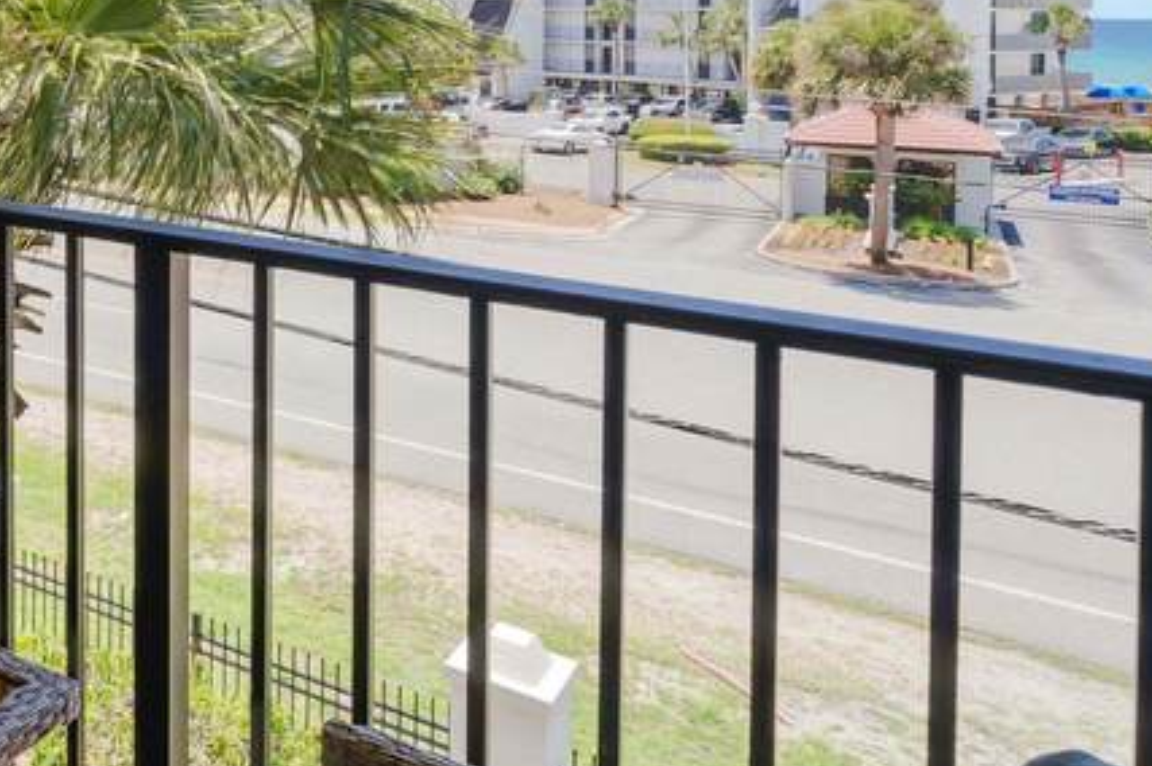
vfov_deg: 33.9
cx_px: -62
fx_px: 1151
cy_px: 18
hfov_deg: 43.4
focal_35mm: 36
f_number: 5.6
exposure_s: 1/400
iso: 100
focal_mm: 12
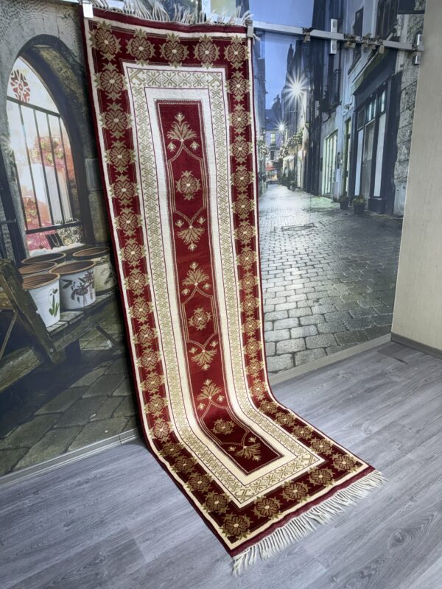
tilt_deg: -18.9
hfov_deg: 56.8
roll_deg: +1.8
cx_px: 221
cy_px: 294
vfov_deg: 71.6
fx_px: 409
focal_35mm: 24
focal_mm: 6.76
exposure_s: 1/100
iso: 64
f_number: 1.78
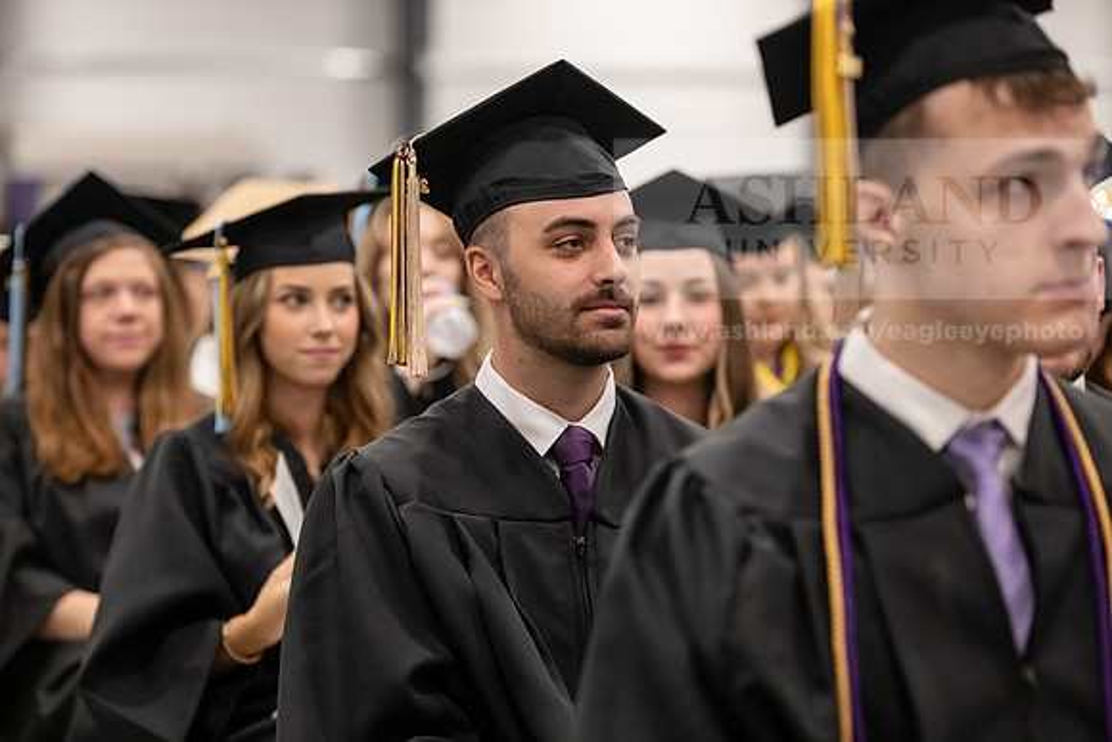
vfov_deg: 11.8
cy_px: 371
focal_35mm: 116
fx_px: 3584
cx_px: 556
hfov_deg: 17.6
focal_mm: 116
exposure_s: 1/200
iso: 3200
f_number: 3.2
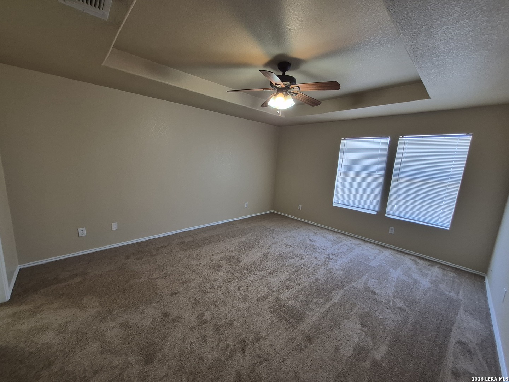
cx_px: 254
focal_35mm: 13
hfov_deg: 106.2
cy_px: 191
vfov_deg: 89.9
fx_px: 191
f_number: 2.2
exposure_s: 1/60
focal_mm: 1.74
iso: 160
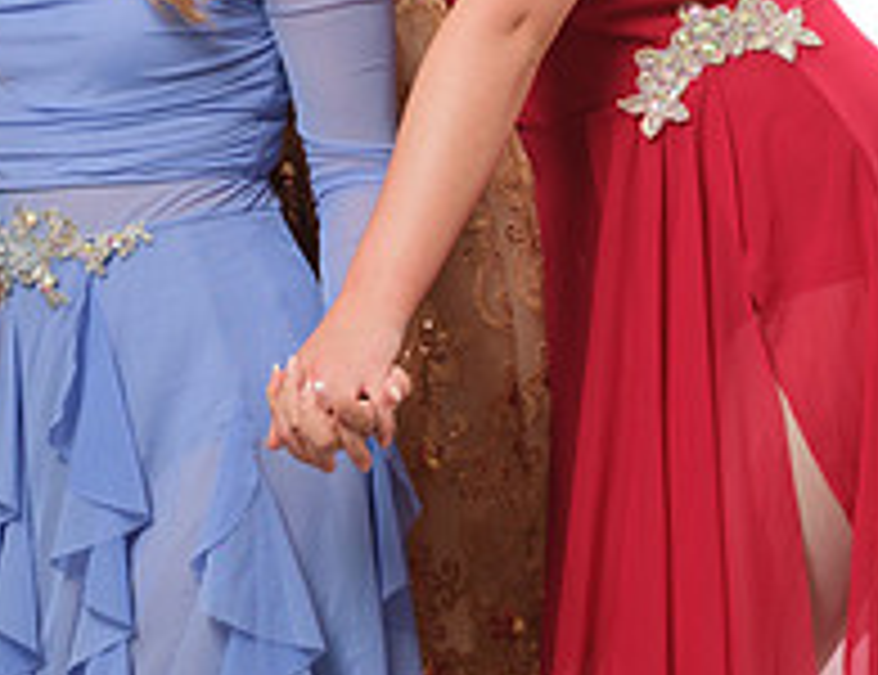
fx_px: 7373
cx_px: -131
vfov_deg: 5.2
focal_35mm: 288
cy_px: 0
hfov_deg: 6.8
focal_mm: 58.7
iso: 125
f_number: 5.6
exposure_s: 1/250
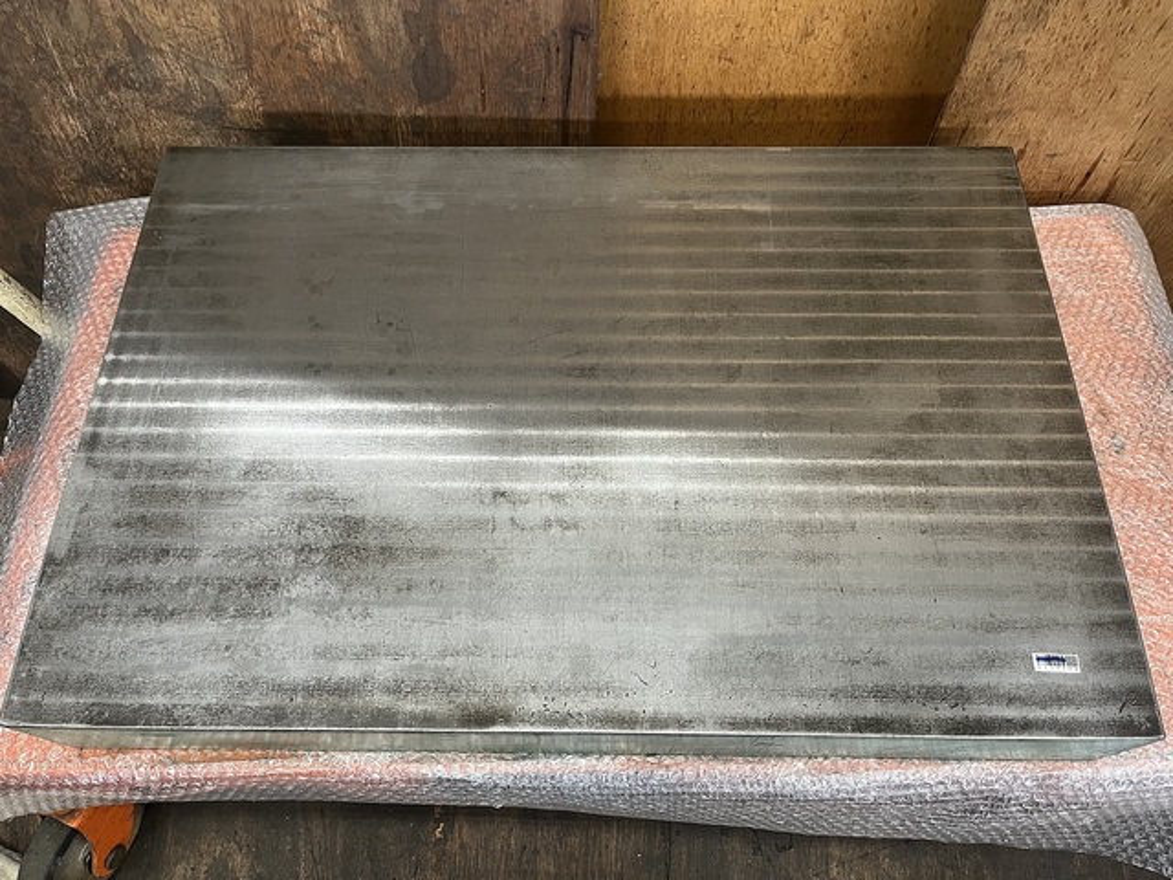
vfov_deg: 53.1
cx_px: 586
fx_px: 881
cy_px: 440
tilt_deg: -64.2
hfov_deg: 67.3
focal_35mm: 26
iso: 160
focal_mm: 5.1
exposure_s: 1/60
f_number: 1.6
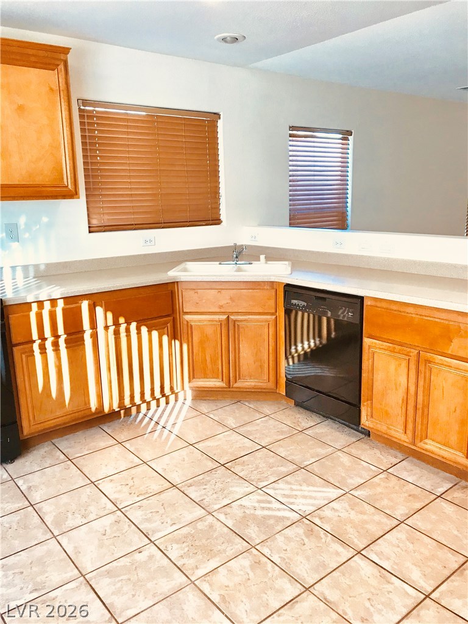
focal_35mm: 28
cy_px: 312
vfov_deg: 63.4
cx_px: 234
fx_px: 505
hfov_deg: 49.7
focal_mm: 3.99
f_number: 1.8
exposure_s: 1/40
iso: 25
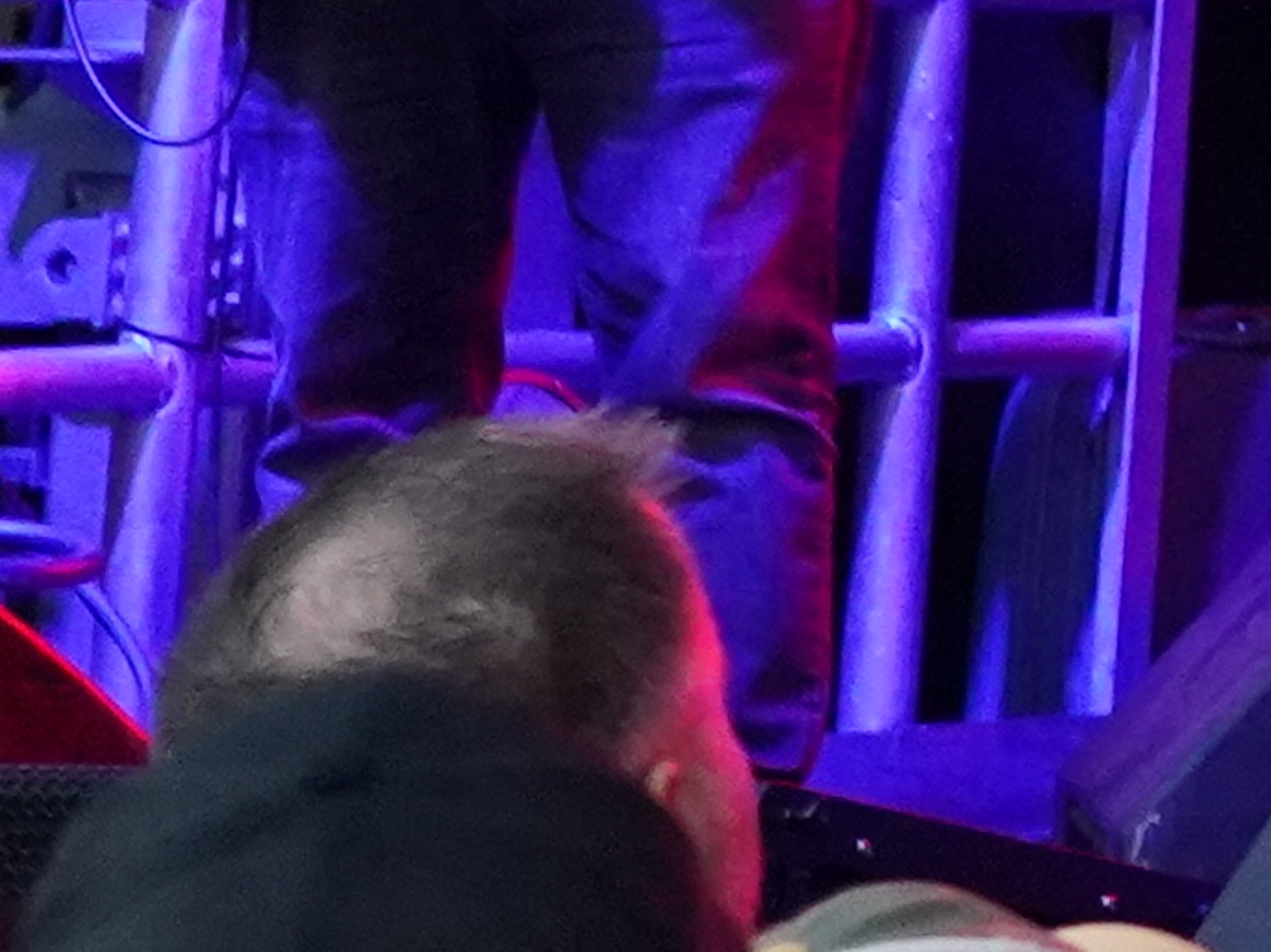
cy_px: -1652
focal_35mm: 328
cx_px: 5099
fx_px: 12039
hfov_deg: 5.3
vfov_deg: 4.4
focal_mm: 39
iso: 5000
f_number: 4
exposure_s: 1/160
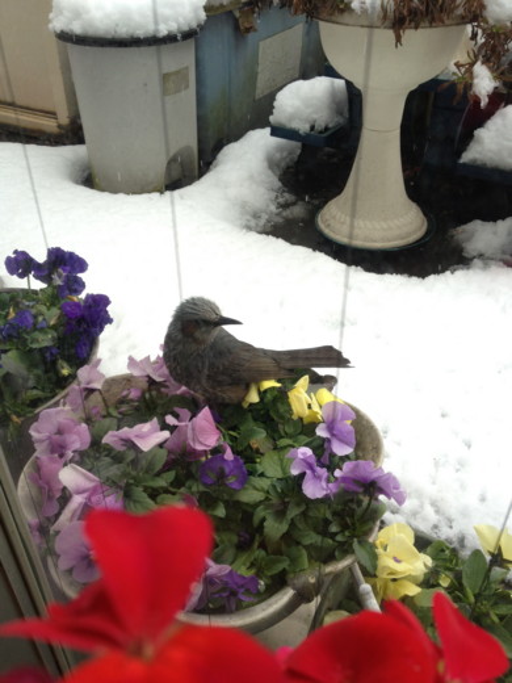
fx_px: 690
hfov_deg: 40.7
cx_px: 256
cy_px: 342
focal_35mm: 35
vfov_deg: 52.6
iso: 64
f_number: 2.4
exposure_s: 1/207
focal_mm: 4.28
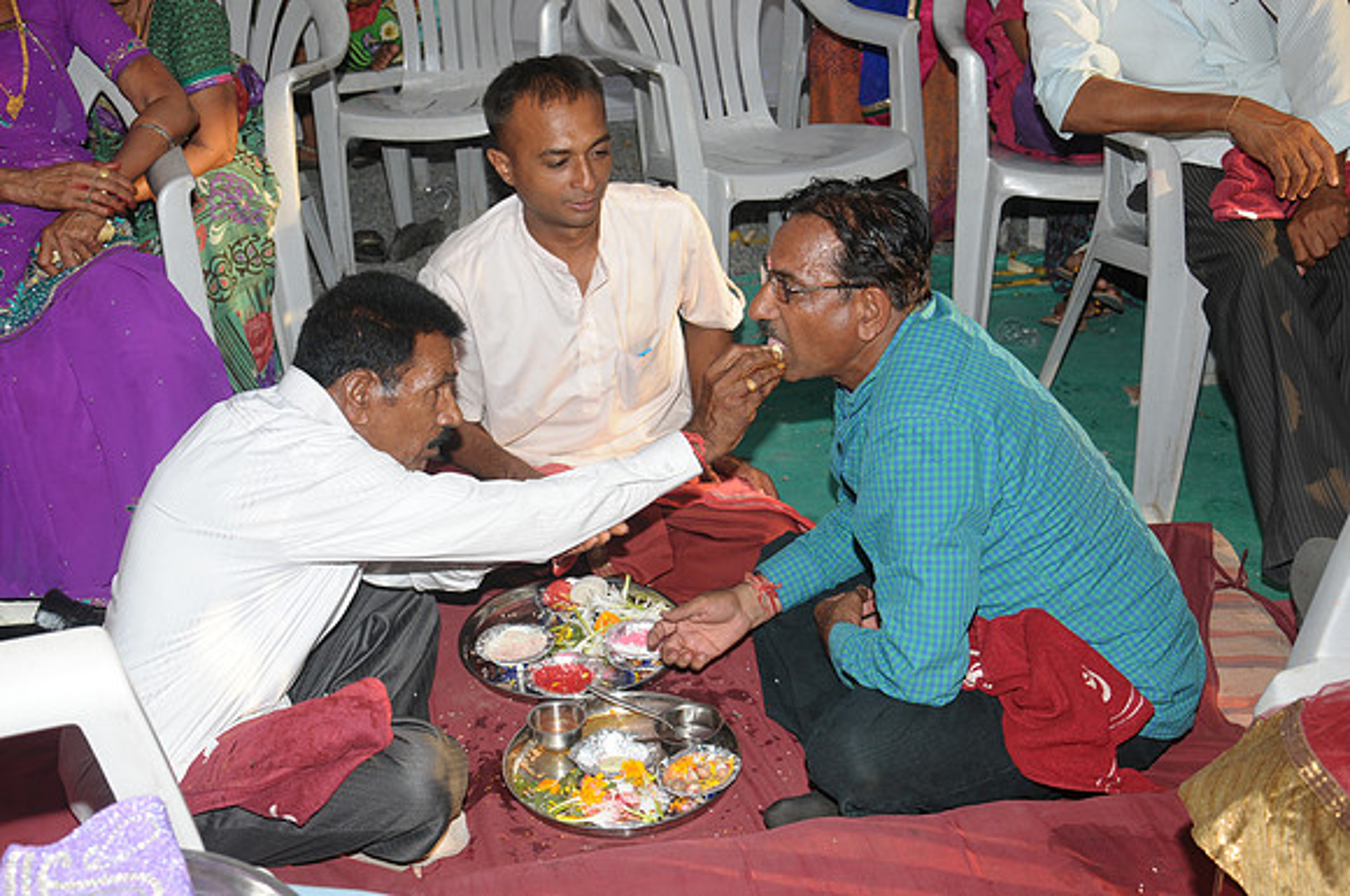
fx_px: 1910
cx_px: 675
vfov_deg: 26.4
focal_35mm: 51
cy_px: 448
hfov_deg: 38.9
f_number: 6.3
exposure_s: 1/125
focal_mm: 34
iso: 200
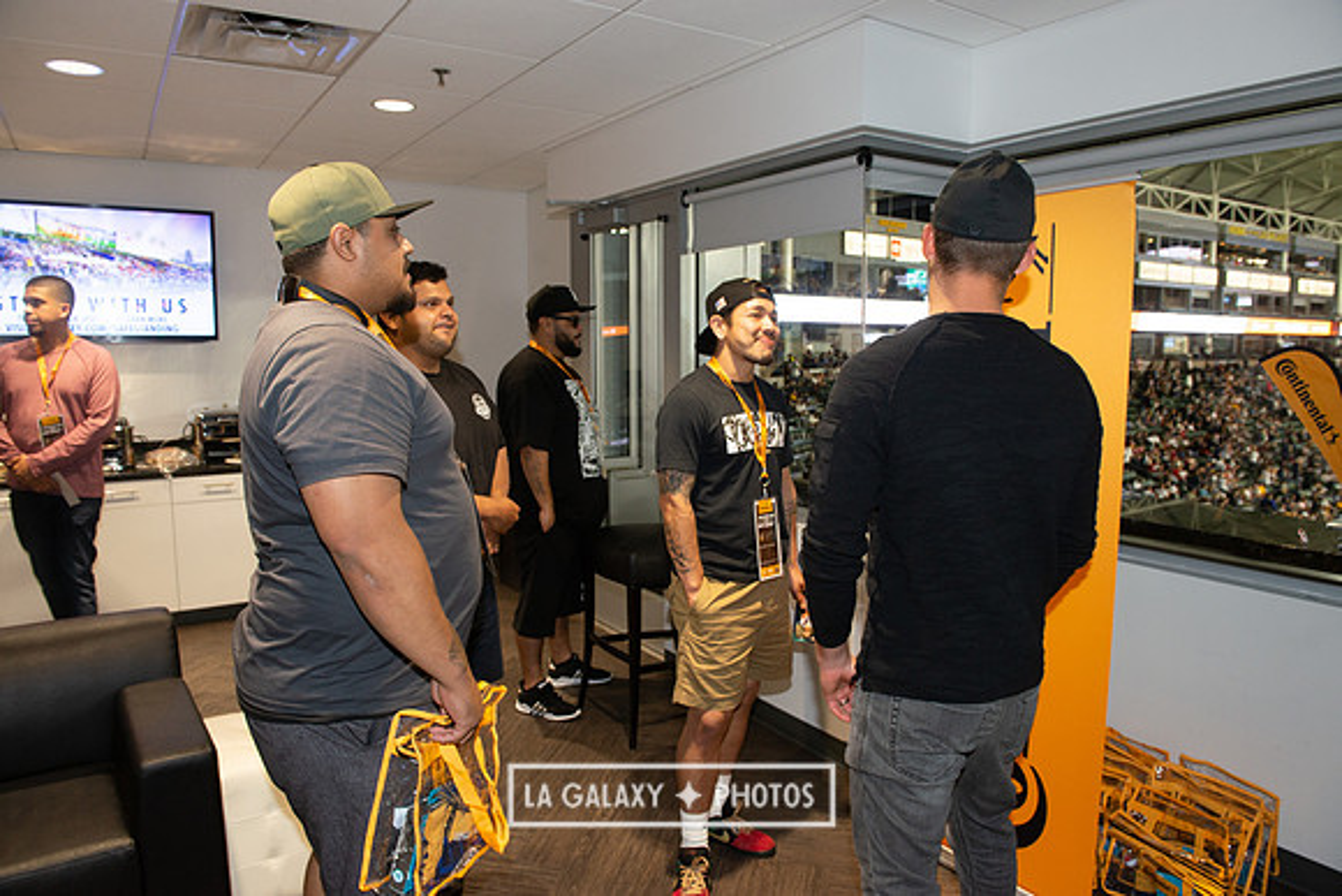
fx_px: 895
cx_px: 671
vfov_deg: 53.2
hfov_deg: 73.7
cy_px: 448
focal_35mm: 24
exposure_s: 1/60
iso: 640
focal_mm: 24
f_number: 6.3
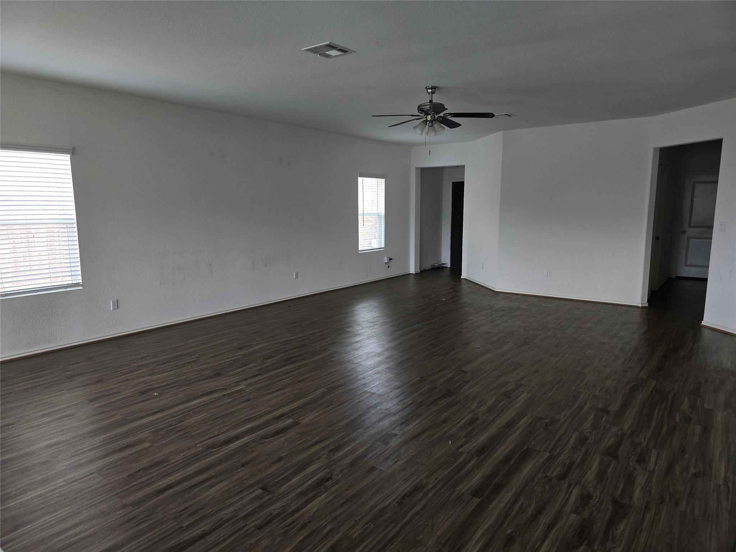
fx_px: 489
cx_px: 368
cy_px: 276
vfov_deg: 58.9
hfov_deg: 73.9
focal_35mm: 23
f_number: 1.7
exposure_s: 1/60
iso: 80
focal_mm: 6.3
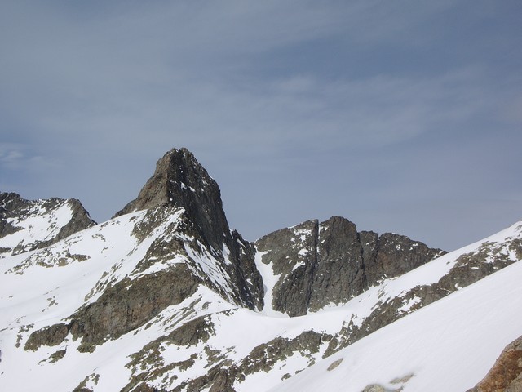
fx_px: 1116
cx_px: 261
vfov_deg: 19.9
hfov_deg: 26.3
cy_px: 196
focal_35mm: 74
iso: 50
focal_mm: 12.2
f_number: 6.2
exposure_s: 1/800
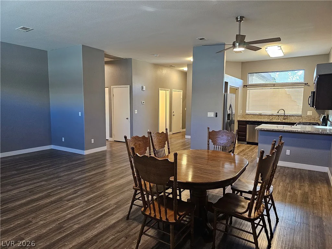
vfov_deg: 58.9
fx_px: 221
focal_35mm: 23
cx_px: 166
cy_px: 124
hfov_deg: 73.9
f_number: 1.7
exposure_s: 1/120
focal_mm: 6.3
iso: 400
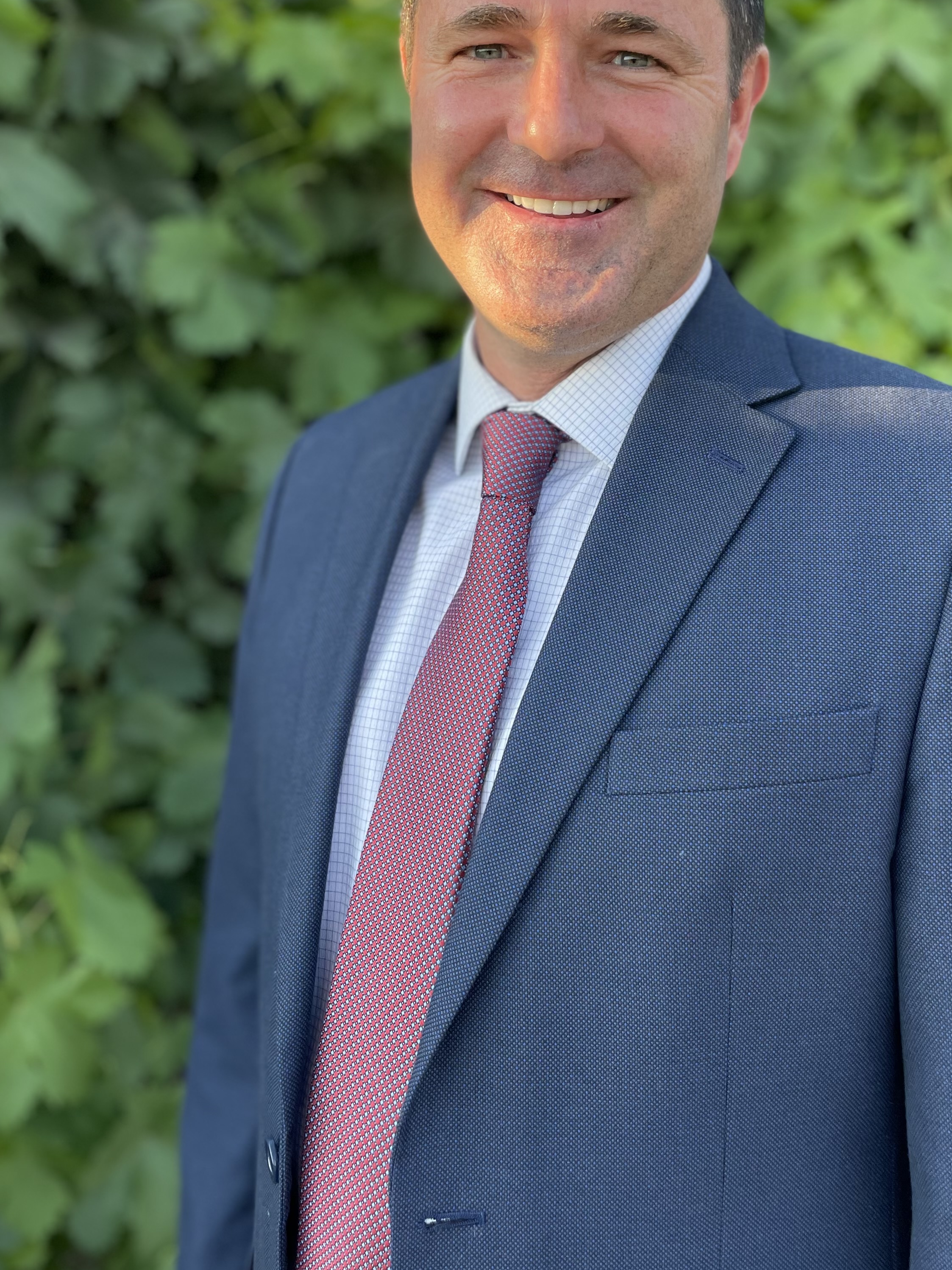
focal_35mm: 35
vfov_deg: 52.1
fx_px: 1284
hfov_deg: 40.6
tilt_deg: -8.8
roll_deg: +1.3
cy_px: 479
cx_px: 546
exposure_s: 1/487
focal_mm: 4.2
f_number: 1.6
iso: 50
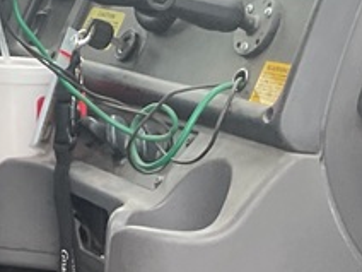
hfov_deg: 11.9
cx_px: -451
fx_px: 1464
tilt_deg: +4.1
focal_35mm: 140
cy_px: -282
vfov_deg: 9.8
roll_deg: +2.6
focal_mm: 3
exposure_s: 1/120
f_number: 1.8
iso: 20
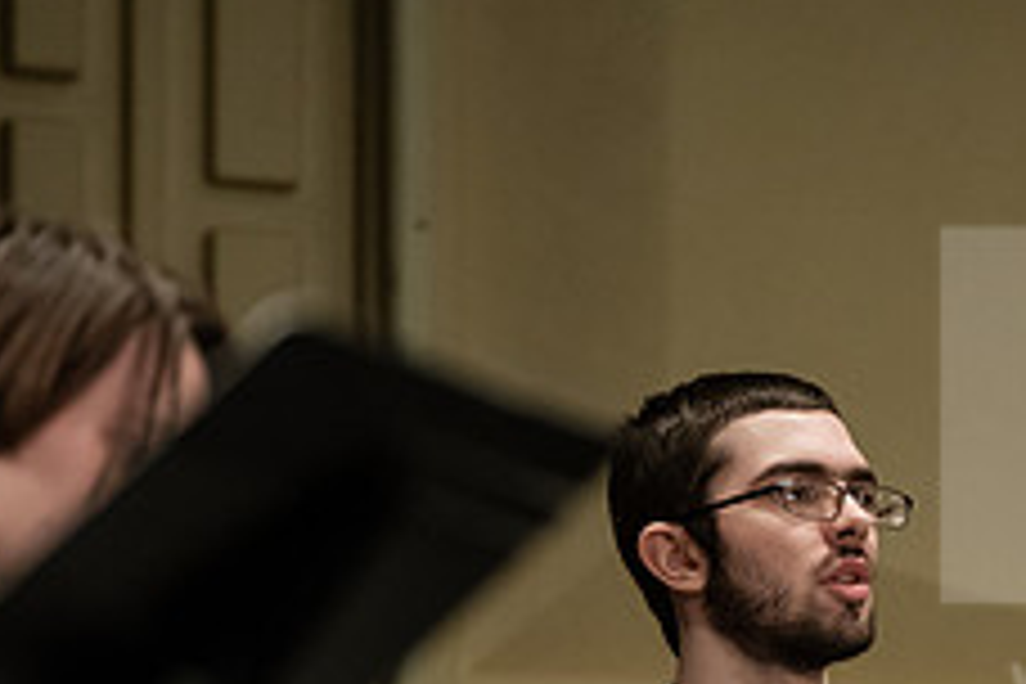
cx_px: 806
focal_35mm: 510
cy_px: 772
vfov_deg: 2.7
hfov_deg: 4.0
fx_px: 14534
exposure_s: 1/200
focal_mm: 200
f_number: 2.8
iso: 3200
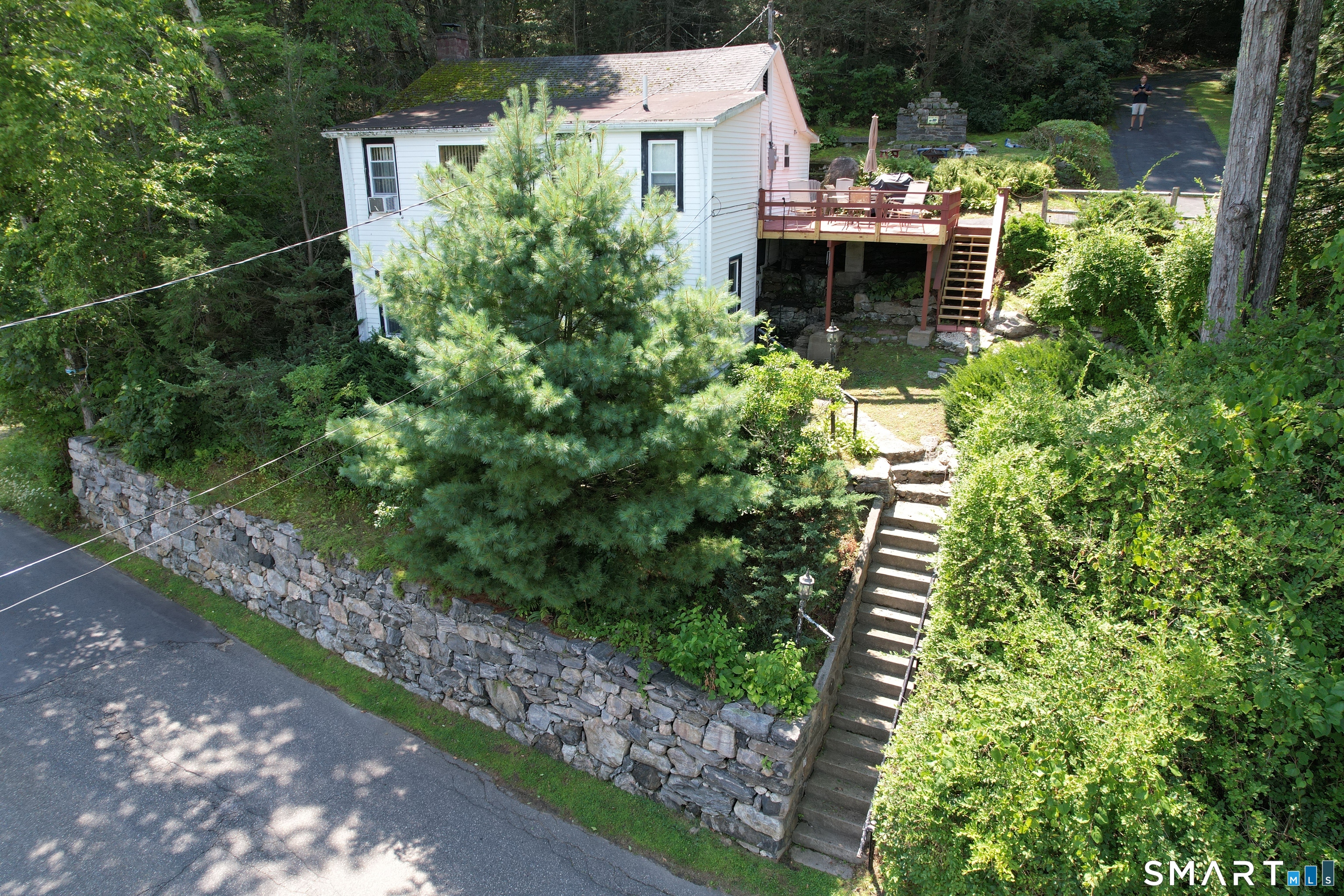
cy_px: 448
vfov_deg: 57.2
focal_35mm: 22
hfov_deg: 78.6
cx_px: 672
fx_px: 821
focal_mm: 8.38
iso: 100
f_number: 2.8
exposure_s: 1/320
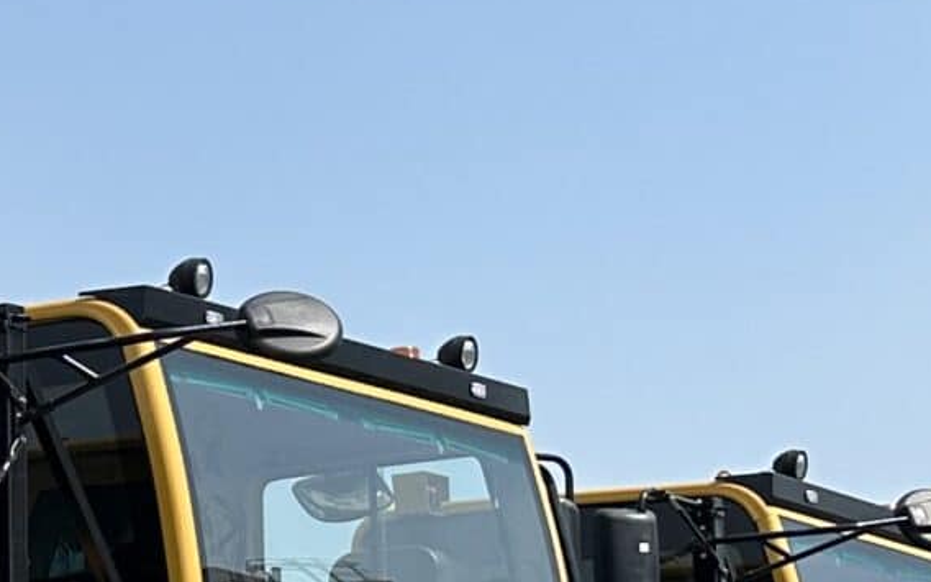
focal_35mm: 129
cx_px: -829
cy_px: 621
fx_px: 3273
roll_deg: -1.5
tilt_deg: +5.6
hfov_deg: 14.1
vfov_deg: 10.1
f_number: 1.78
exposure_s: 1/4545
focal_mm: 6.86
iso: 80
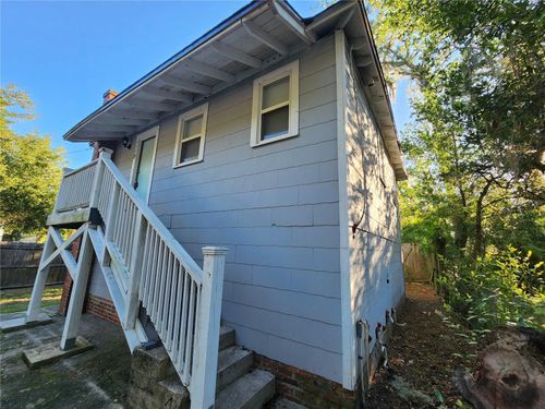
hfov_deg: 106.2
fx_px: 205
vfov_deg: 89.9
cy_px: 204
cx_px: 272
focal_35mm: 13
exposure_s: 1/148
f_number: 2.2
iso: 50
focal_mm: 2.2
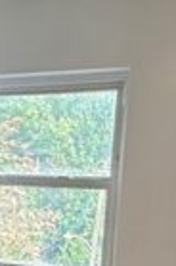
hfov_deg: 15.5
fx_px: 619
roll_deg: -1.7
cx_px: -40
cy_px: 293
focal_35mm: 84
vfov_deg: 22.8
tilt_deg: -9.1
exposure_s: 1/120
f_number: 2.2
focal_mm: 2.22
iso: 125
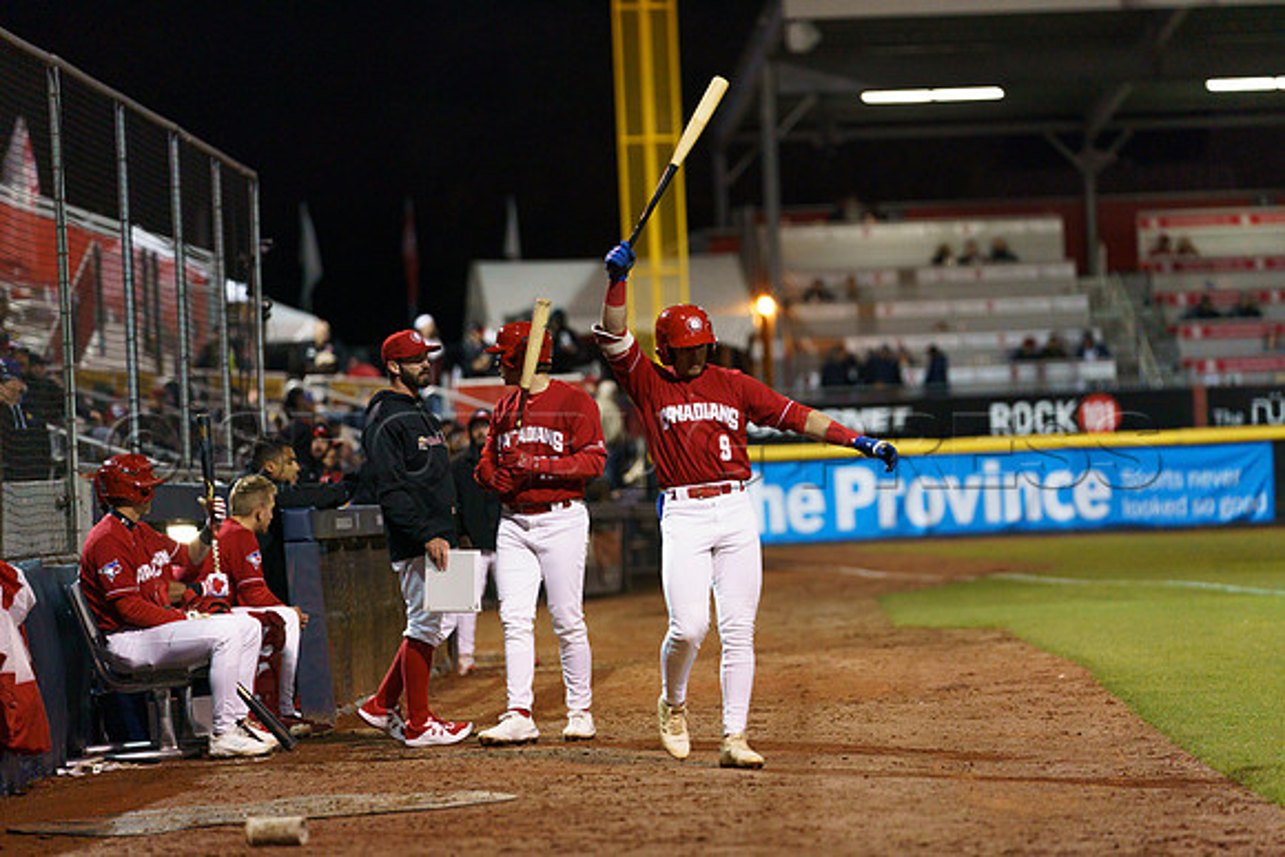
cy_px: 428
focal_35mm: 191
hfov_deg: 10.8
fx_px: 6819
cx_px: 642
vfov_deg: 7.2
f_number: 3.2
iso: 2000
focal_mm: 191
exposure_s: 1/1000
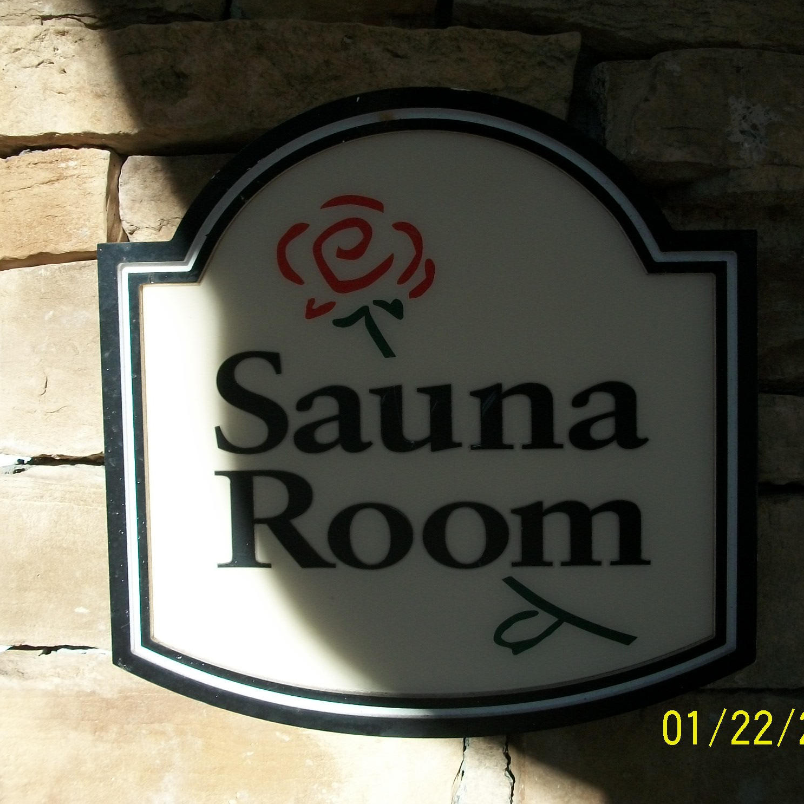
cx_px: 389
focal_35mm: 39
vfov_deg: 42.8
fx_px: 1025
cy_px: 406
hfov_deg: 42.8
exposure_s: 1/250
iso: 80
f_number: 2.9
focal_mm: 5.7
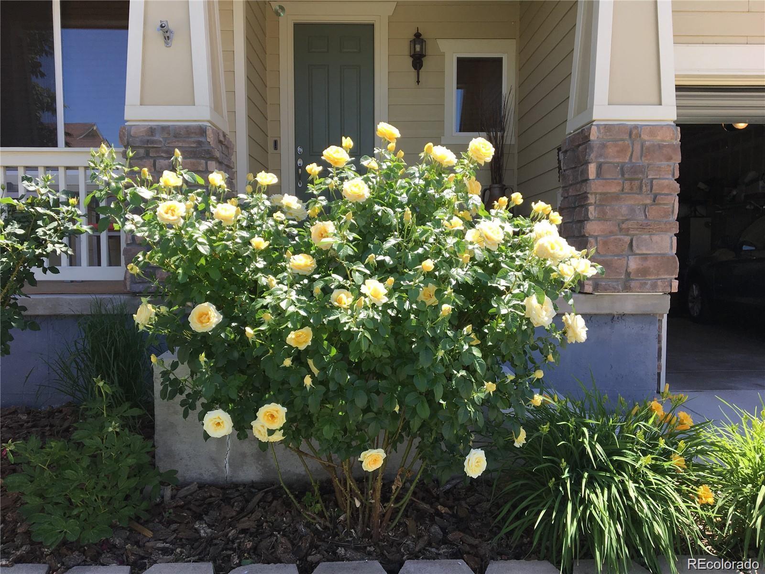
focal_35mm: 29
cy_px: 287
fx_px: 641
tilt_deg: -4.1
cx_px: 382
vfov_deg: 48.2
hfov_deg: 61.7
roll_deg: +0.0
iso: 25
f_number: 2.2
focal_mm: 4.15
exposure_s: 1/481
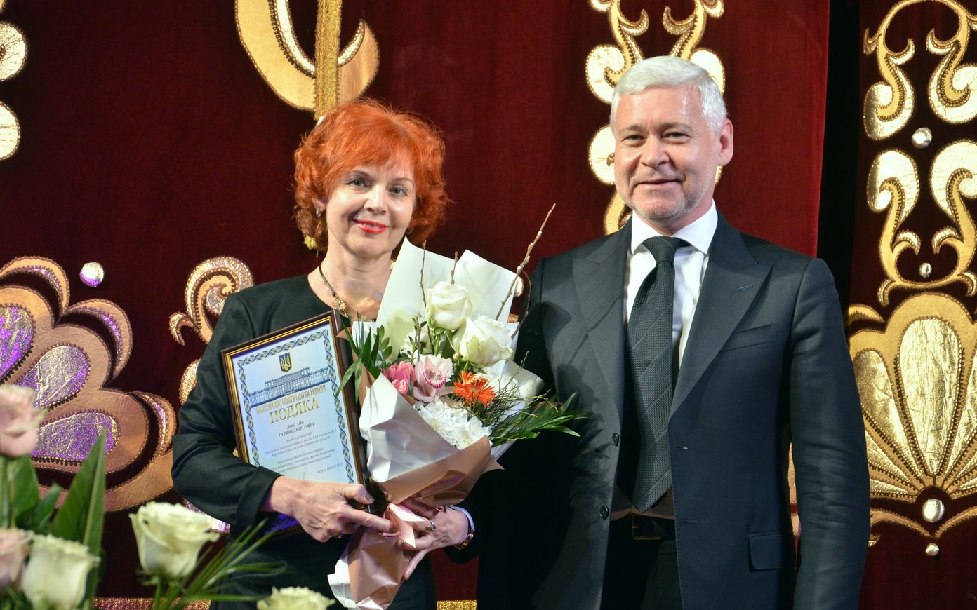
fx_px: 2370
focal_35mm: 89
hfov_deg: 23.3
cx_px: 488
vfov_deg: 14.7
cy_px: 303
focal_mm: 58
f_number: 5
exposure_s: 1/400
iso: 1000
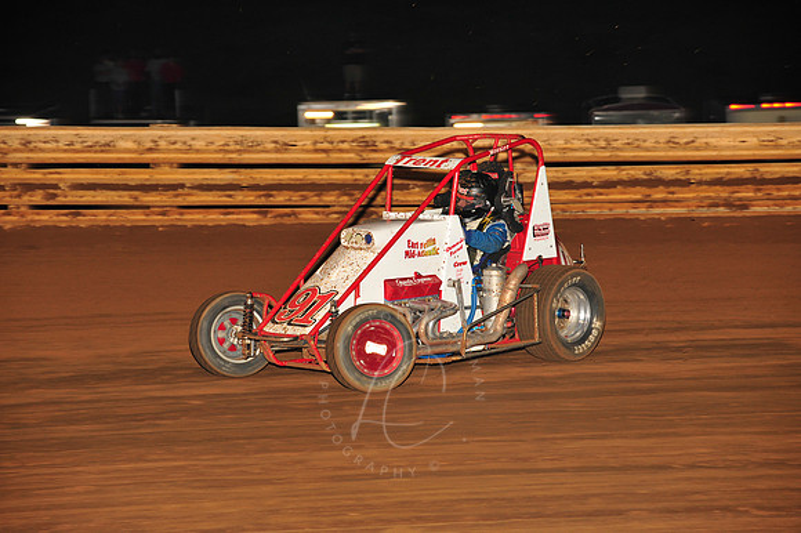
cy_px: 266
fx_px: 3224
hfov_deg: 14.2
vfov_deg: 9.5
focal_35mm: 145
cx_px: 400
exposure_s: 1/200
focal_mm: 145
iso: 1000
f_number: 6.3
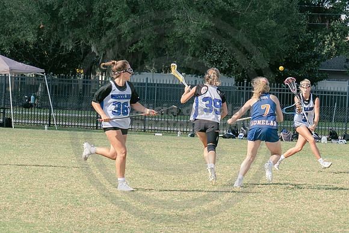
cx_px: 194
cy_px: 119
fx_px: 2152
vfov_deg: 6.2
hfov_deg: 9.3
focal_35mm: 222
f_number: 5.6
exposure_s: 1/800
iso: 250
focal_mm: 70
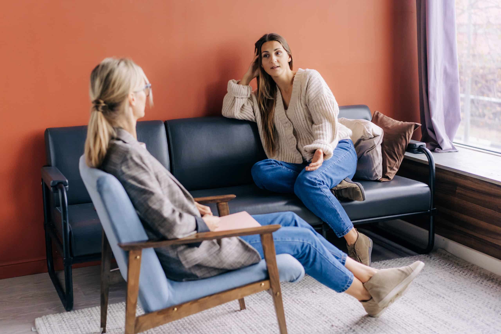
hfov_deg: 36.2
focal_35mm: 55
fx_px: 765
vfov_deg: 24.6
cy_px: 167
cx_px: 250
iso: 1000
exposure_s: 1/250
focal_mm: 55
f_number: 2.5
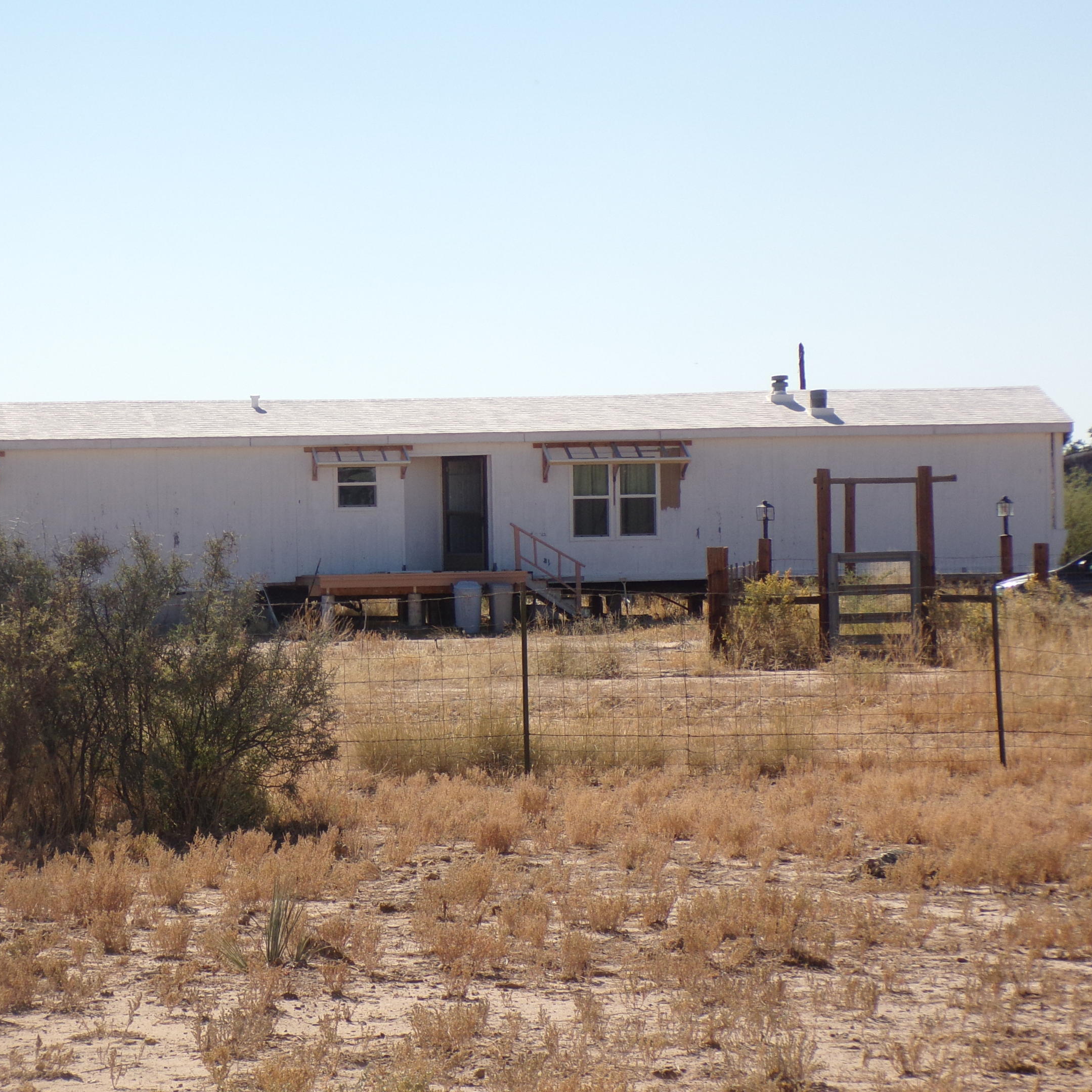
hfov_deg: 12.5
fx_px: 4997
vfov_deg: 12.5
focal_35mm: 140
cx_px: 407
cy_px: 528
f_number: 4.6
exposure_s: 1/800
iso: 80
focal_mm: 20.4
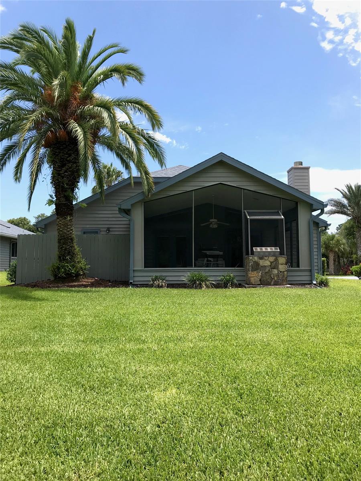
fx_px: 389
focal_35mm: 28
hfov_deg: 49.7
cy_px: 240
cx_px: 180
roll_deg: +0.1
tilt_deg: +4.8
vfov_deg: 63.4
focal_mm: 3.99
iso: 20
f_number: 1.8
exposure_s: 1/1100
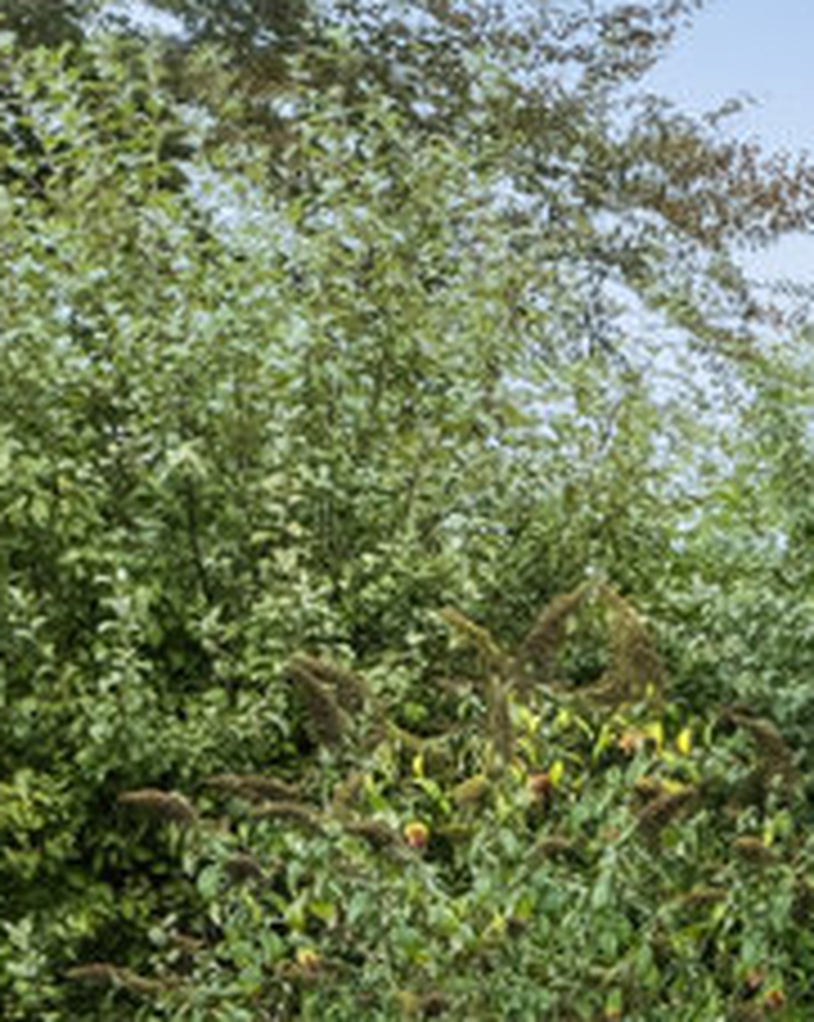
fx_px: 4383
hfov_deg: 9.9
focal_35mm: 145
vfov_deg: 12.8
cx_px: 1592
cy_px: 1351
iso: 200
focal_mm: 19.5
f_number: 8
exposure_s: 1/5
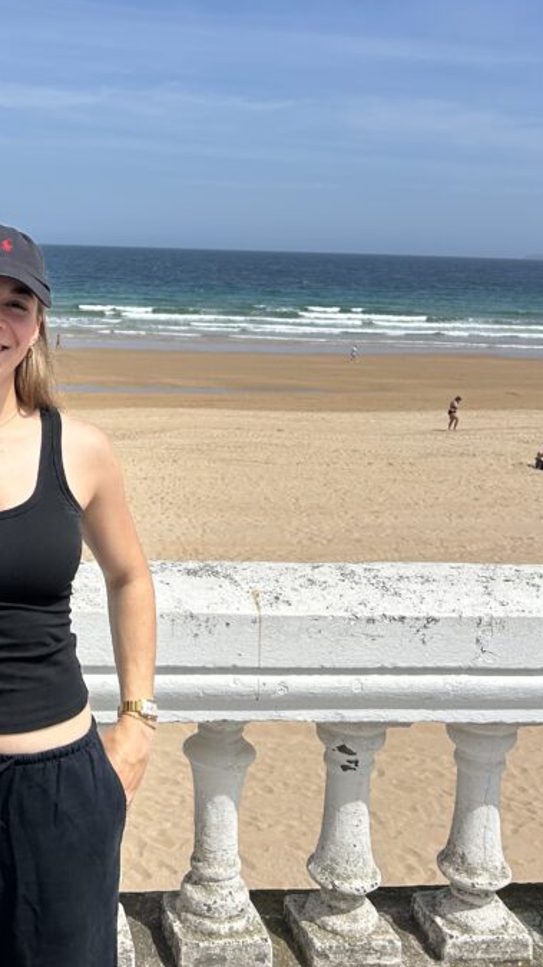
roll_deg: -2.9
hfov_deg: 26.4
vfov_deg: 46.5
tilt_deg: -3.5
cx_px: 21
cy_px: 305
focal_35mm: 43
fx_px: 1102
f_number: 1.5
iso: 50
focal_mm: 5.7
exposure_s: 1/7463
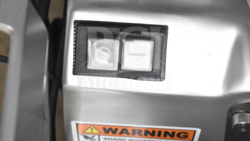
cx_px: 124
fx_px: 580
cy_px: 60
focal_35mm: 88
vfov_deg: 13.8
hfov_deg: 24.3
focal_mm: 55
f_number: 8
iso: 1600
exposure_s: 1/250
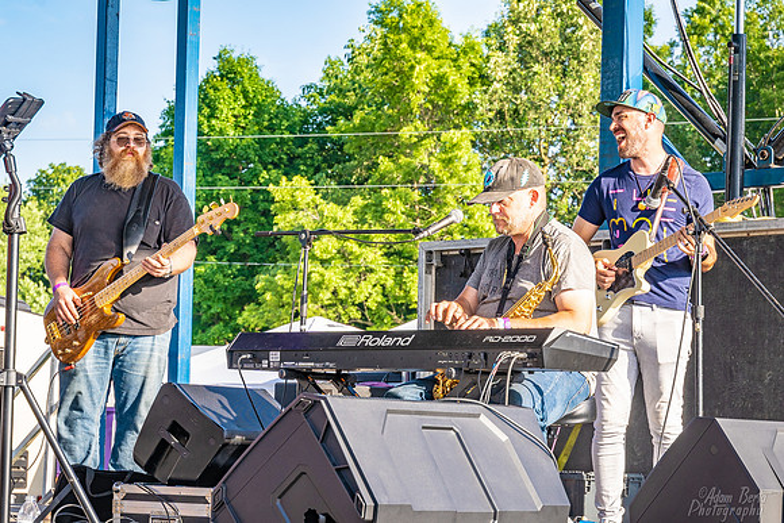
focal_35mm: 112
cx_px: 392
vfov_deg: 12.2
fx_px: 2440
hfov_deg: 18.3
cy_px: 262
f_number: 9
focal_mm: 75
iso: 250
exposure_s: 1/200
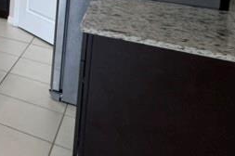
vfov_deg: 20.2
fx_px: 385
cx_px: -234
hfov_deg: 19.3
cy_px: -67
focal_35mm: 59
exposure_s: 1/120
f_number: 2.2
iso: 250
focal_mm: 2.22
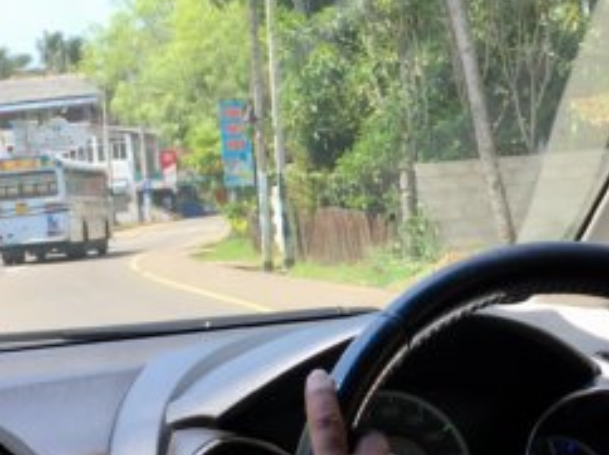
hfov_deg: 20.2
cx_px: 498
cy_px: 171
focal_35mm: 96
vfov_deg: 15.4
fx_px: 1687
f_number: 2.2
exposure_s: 1/368
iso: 25
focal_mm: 4.15
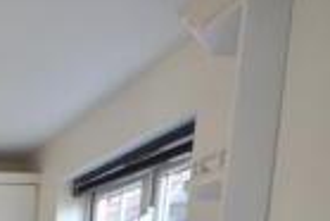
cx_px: -169
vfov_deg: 17.4
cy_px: 372
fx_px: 612
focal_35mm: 67
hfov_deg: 23.8
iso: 450
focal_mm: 13
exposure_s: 1/60
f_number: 4.5
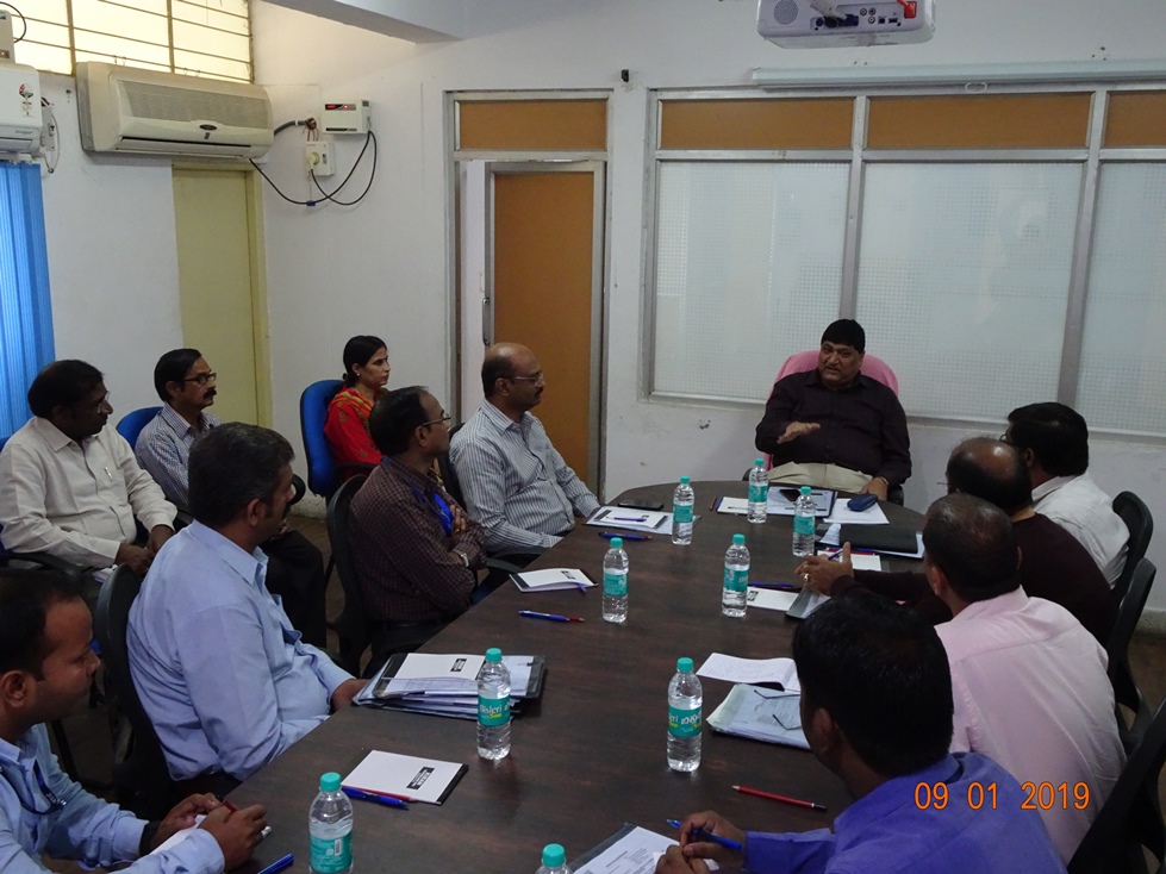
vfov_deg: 44.2
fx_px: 1078
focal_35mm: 32
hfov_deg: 56.8
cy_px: 437
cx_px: 583
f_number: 4
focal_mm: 5.43
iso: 800
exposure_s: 1/40
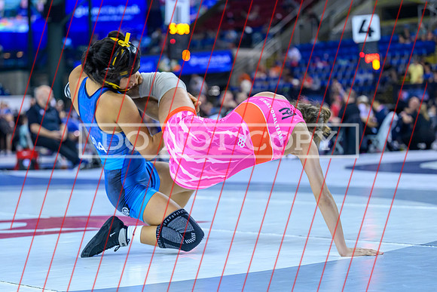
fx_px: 1136
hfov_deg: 21.8
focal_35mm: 94
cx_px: 177
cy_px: 178
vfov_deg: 14.6
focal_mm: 74
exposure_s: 1/800
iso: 2500
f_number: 2.8
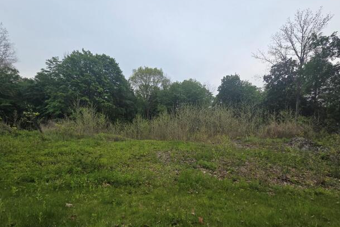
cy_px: 134
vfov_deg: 73.1
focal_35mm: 16
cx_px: 174
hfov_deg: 96.7
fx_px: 151
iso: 50
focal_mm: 2.2
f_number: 2.2
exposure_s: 1/1258
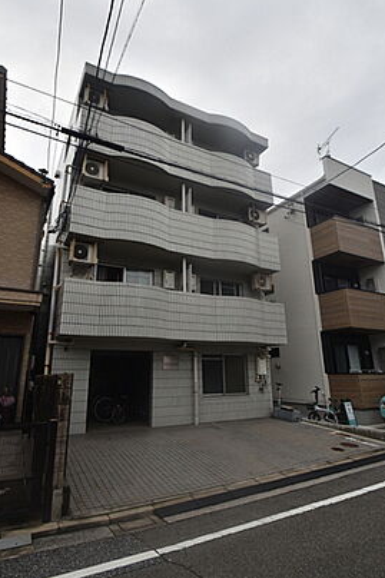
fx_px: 315
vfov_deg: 85.1
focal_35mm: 20
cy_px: 279
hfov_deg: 62.8
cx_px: 177
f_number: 7.1
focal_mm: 11
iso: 100
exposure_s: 1/200
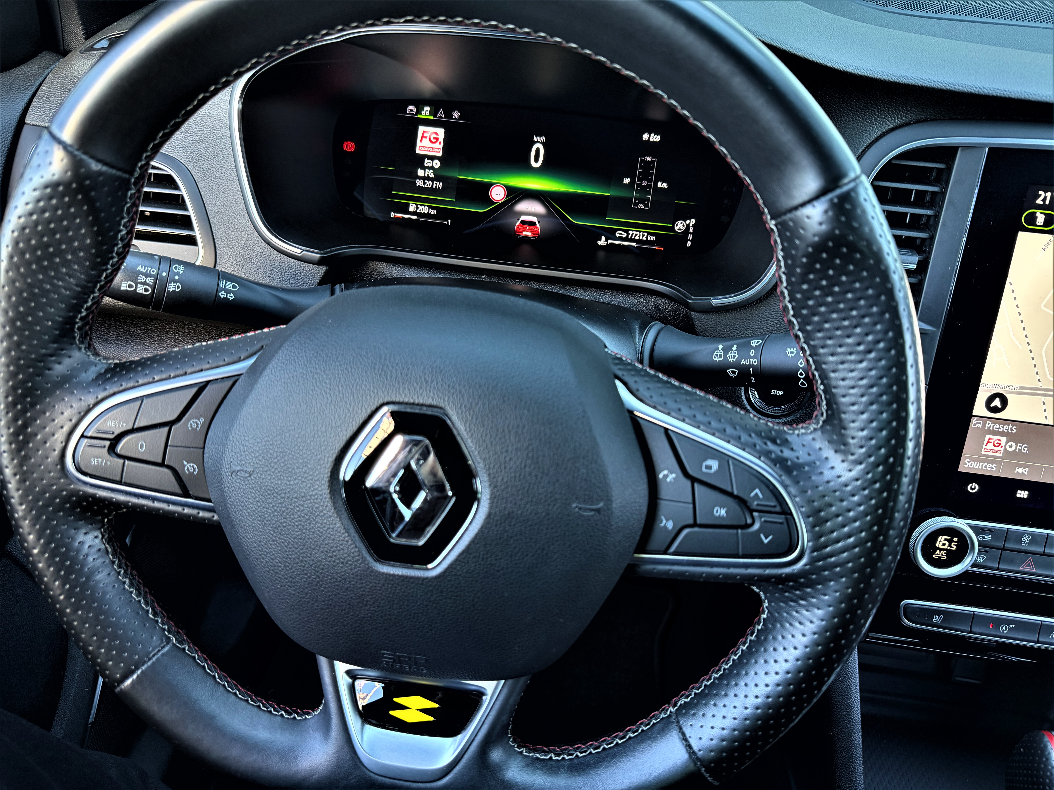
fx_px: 731
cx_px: 527
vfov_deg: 56.8
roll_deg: -2.6
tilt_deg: -36.4
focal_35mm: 24
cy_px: 395
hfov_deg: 71.6
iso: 320
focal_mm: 6.76
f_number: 1.78
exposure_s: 1/60
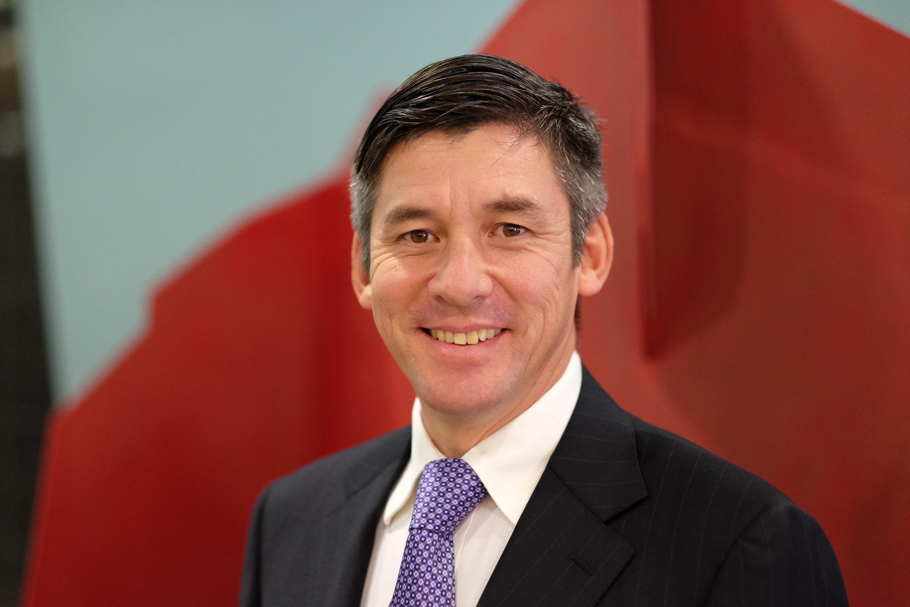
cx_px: 455
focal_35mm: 84
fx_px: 2123
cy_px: 304
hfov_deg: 24.2
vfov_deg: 16.3
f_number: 1.2
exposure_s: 1/320
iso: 2000
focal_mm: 56
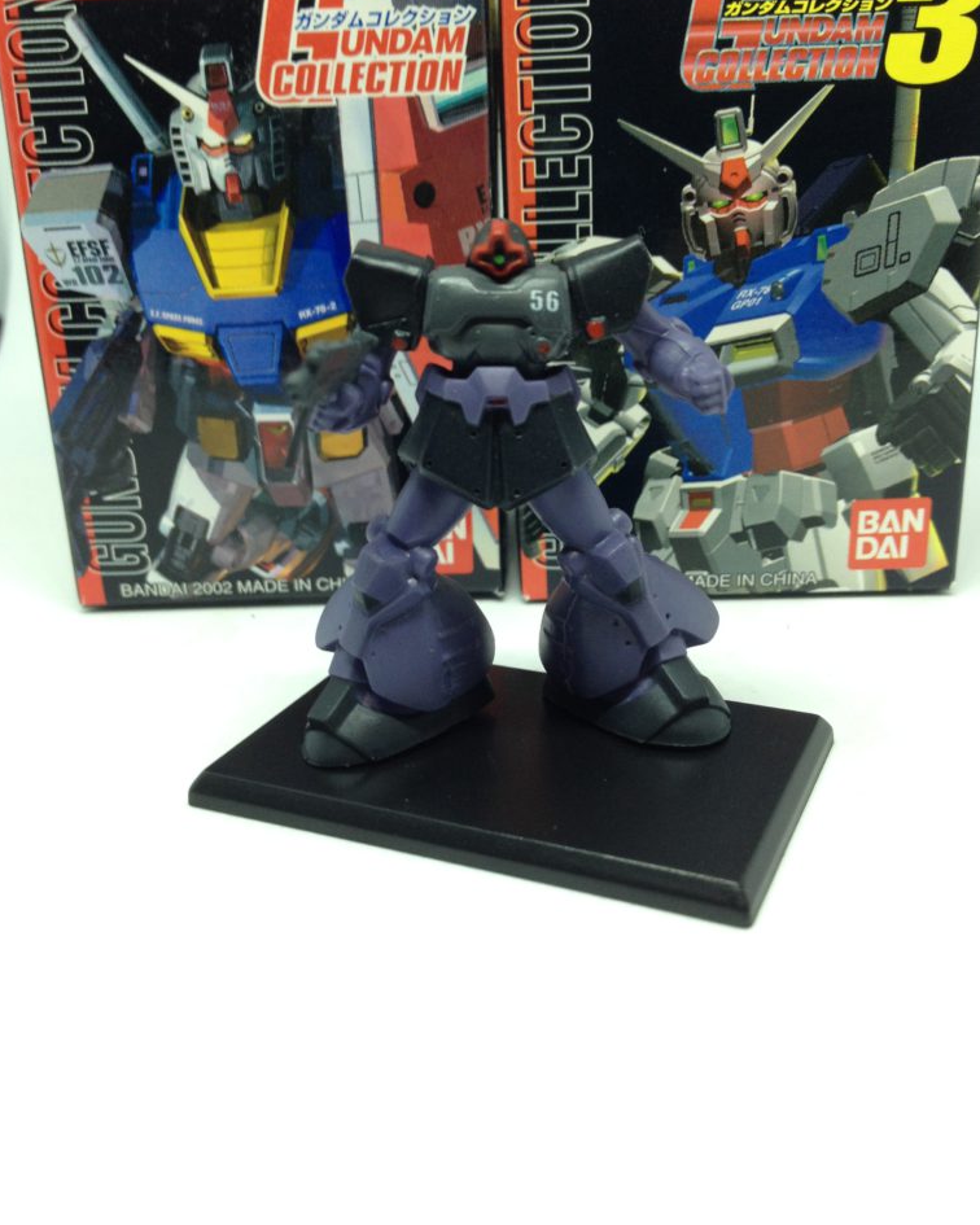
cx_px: 493
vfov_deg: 49.1
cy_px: 581
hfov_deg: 40.1
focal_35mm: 37
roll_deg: +2.7
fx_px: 1341
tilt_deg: -24.4
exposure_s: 1/40
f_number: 2.4
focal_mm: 4.28
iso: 50
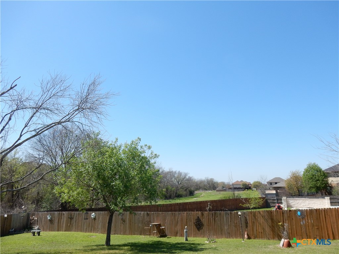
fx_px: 245
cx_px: 170
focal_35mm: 25
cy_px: 127
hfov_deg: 69.4
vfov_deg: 54.9
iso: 125
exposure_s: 1/1250
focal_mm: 4.5
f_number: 3.7
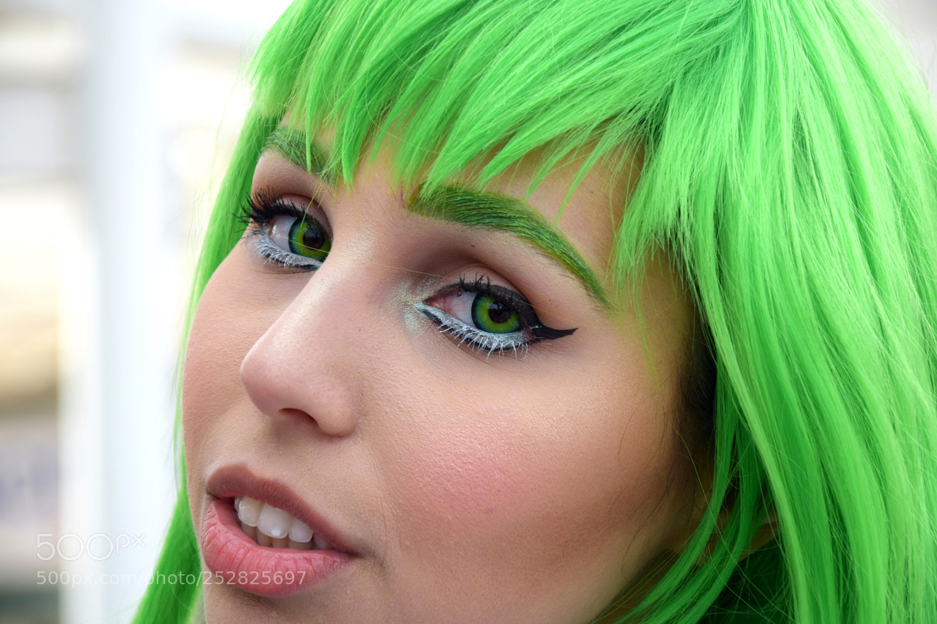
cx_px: 468
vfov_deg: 8.7
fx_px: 4098
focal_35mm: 158
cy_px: 312
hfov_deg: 13.0
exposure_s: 1/200
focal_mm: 105
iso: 100
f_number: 7.1
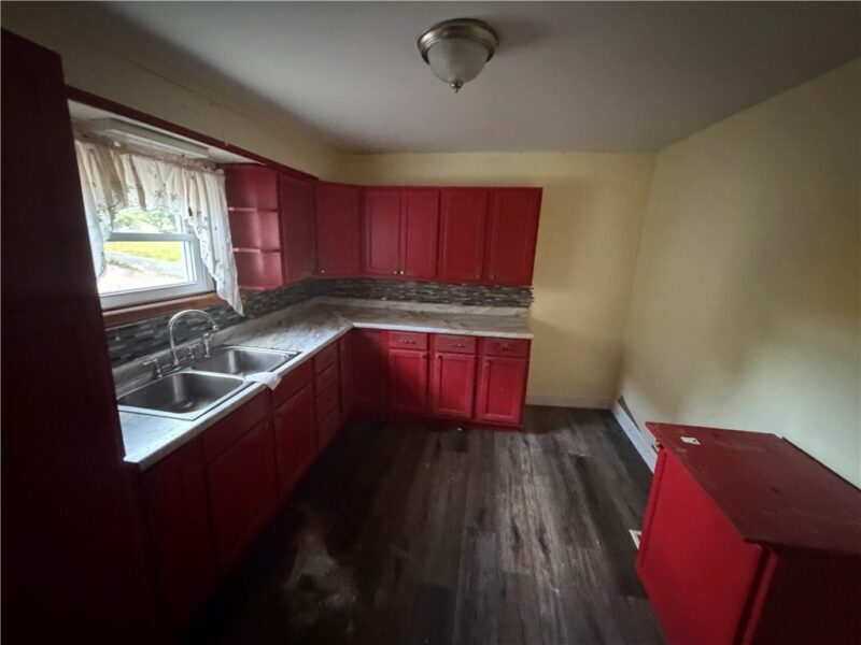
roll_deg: -0.5
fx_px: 348
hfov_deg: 102.1
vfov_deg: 85.7
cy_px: 322
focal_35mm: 14
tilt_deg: -13.6
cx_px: 430
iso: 1600
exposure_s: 1/34
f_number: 2.2
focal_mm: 2.22
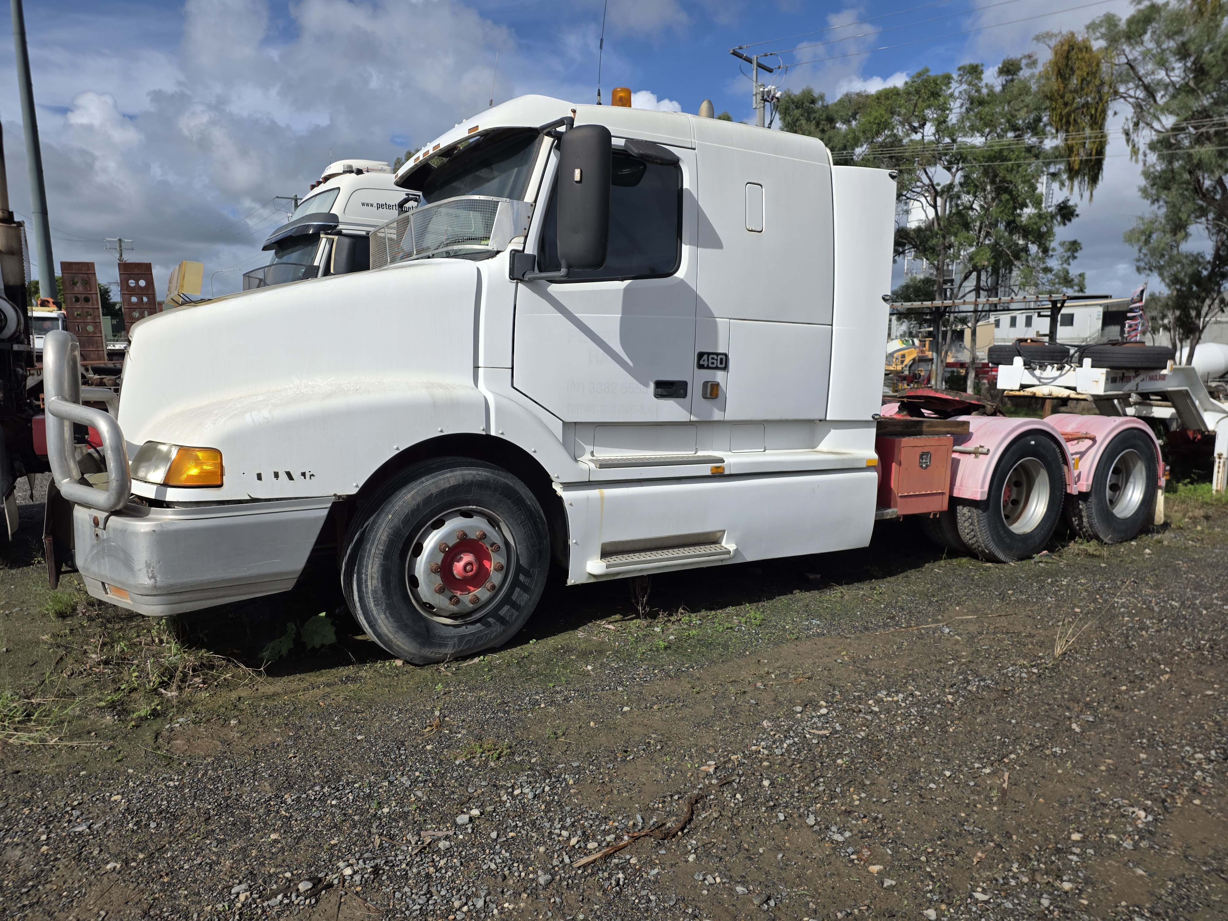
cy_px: 460
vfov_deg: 58.9
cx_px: 614
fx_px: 816
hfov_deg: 73.9
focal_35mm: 23
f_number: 1.7
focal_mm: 6.25
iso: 64
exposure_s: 1/7944
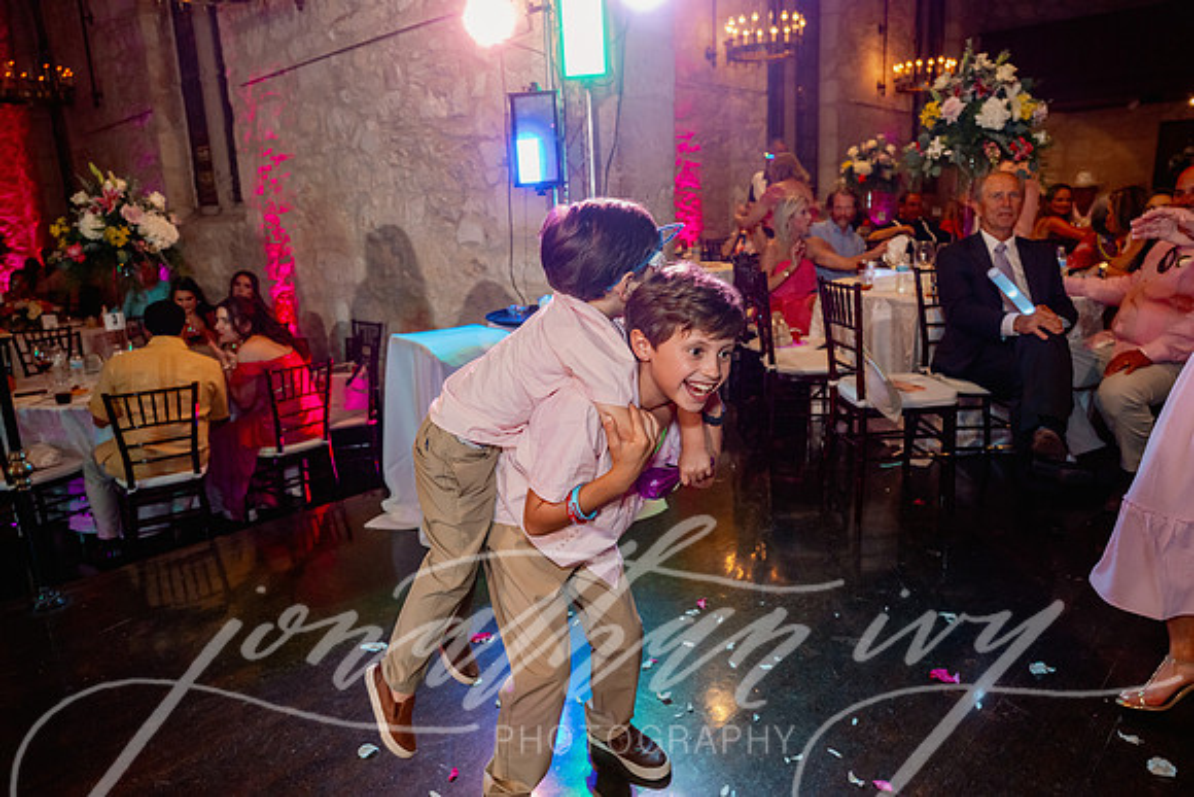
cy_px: 398
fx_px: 796
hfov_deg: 73.7
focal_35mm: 24
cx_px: 597
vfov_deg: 53.2
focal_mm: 24
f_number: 3.5
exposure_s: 1/160
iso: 2000
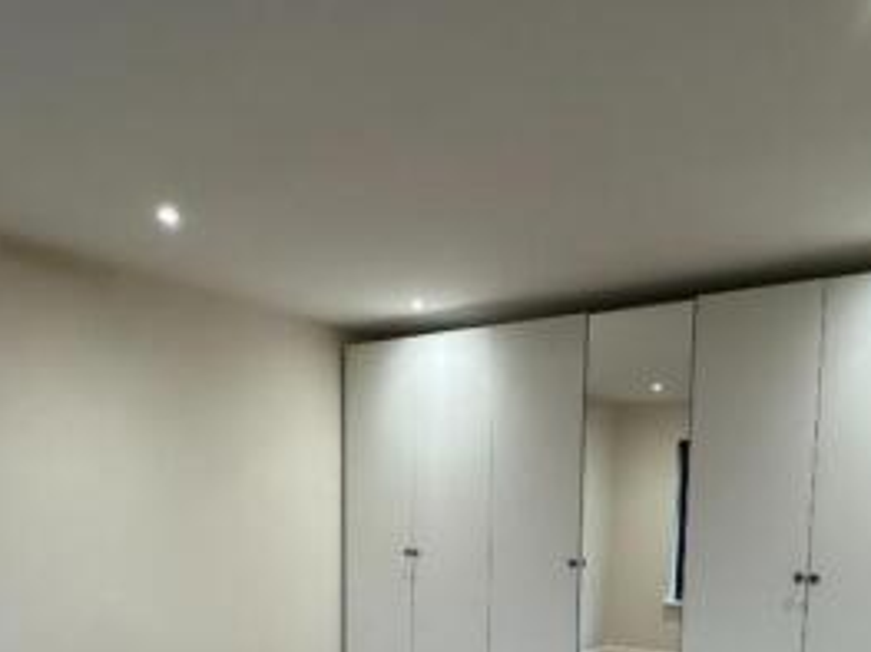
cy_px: 587
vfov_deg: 41.8
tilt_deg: -6.2
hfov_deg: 58.3
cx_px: 455
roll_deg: +0.0
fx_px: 780
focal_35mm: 31
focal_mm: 2.22
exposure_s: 1/100
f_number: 2.2
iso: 320
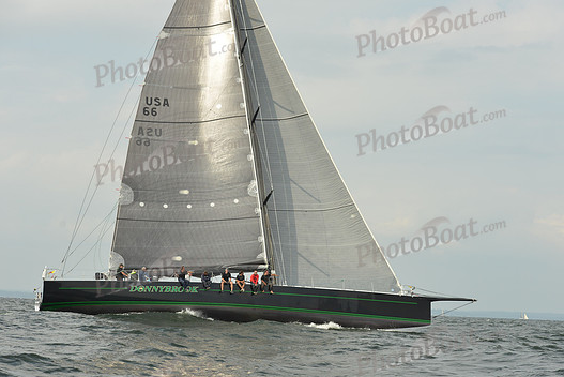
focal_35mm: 77
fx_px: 1207
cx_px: 301
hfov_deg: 26.3
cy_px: 199
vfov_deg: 17.7
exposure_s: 1/1250
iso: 320
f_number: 7.1
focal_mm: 70
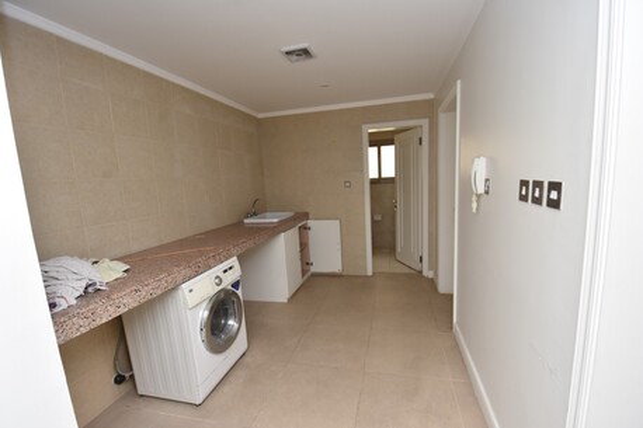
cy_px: 214
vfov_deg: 77.3
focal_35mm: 15
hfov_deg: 100.4
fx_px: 268
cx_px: 322
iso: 500
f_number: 6.3
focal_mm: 10
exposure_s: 1/60
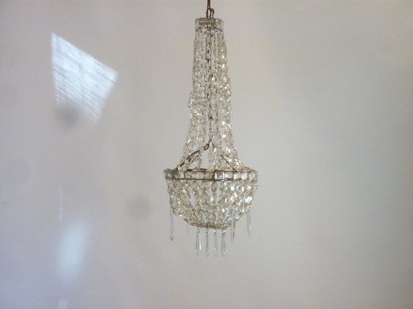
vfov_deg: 15.4
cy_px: 154
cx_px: 206
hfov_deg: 20.4
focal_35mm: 96
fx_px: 1145
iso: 400
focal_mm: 15.8
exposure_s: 1/40
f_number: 4.3
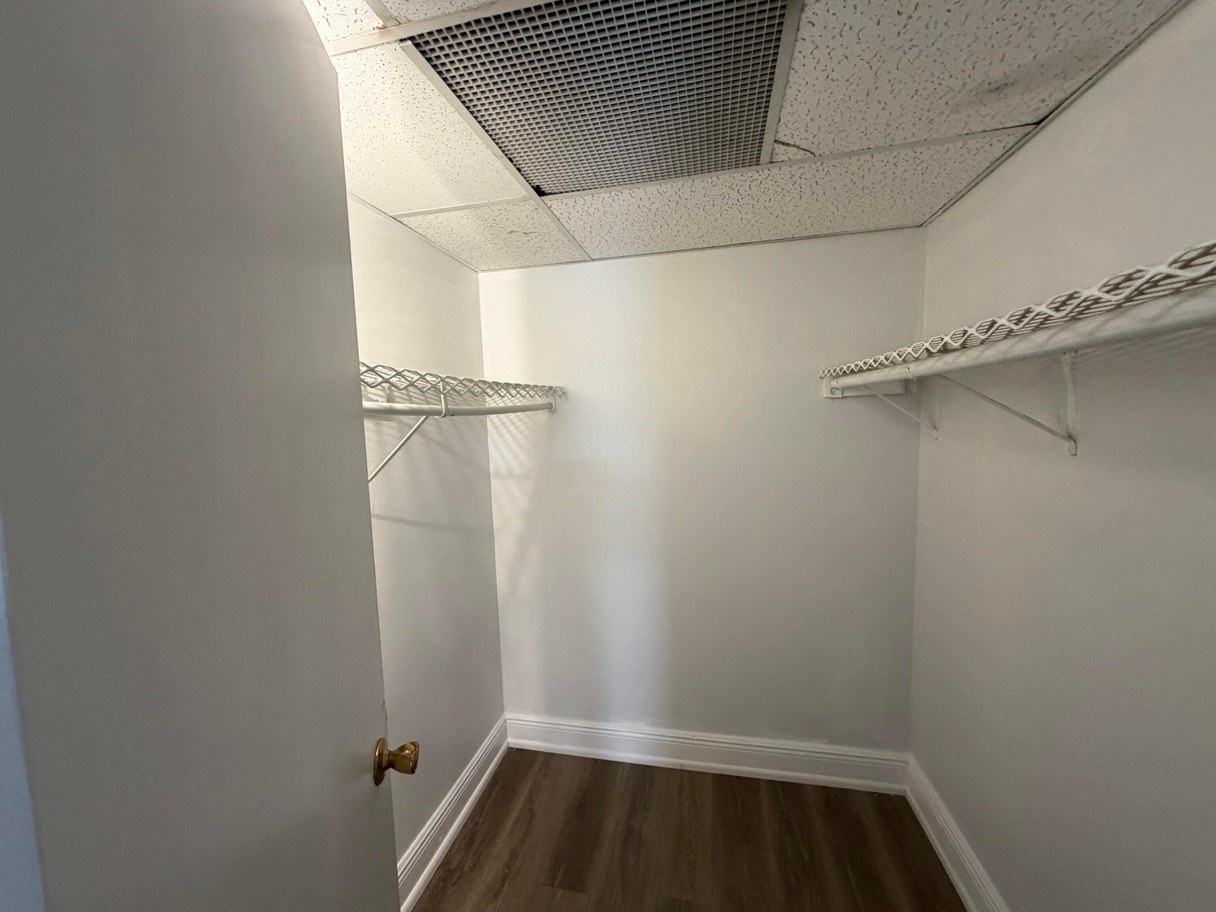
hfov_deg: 102.1
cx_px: 608
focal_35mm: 14
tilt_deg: -6.2
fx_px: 492
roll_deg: +2.8
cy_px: 456
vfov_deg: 85.7
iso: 400
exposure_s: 1/60
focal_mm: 2.22
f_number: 2.2
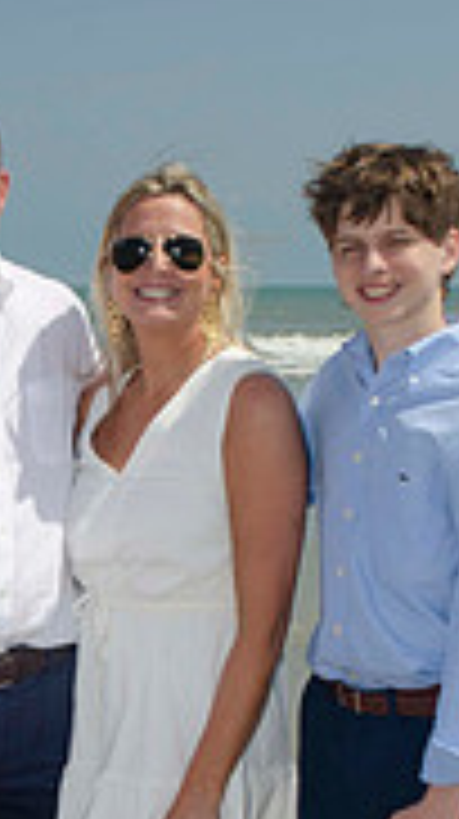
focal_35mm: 93
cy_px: 688
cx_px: 22
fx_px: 2018
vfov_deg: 22.5
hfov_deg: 12.8
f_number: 10
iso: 100
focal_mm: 24
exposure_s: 1/250
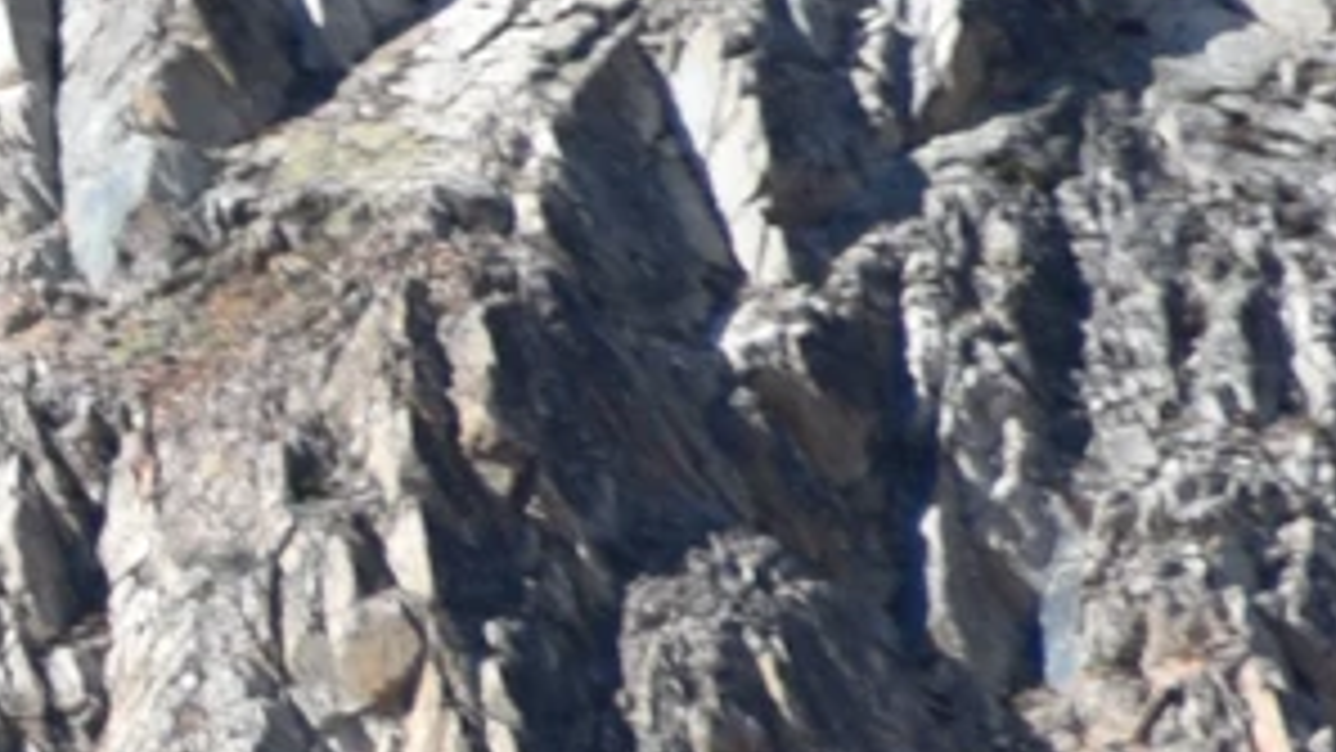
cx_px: -1988
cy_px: -77
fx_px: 78637
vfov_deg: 0.5
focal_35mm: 2220
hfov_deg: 1.0
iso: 200
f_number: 6.3
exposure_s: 1/640
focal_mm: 300
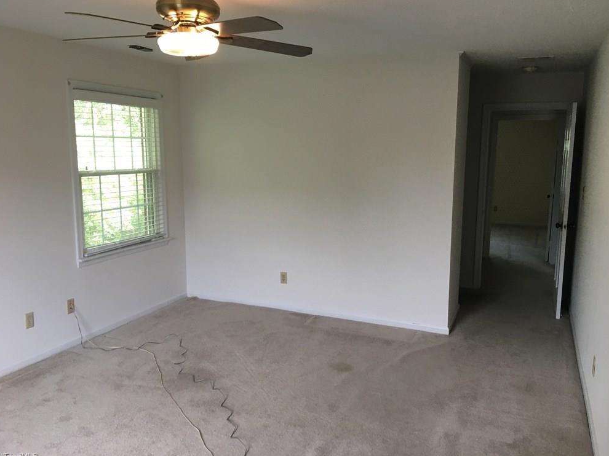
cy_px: 226
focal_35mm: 30
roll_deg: -0.1
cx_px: 308
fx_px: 528
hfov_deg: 60.0
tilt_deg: -7.9
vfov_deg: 46.8
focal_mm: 4.15
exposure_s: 1/30
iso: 40
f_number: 2.2
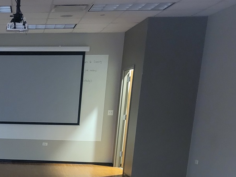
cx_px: -27
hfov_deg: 28.2
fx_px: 423
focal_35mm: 62
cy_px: 197
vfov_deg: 22.3
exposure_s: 1/24
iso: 800
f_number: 1.8
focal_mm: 5.4
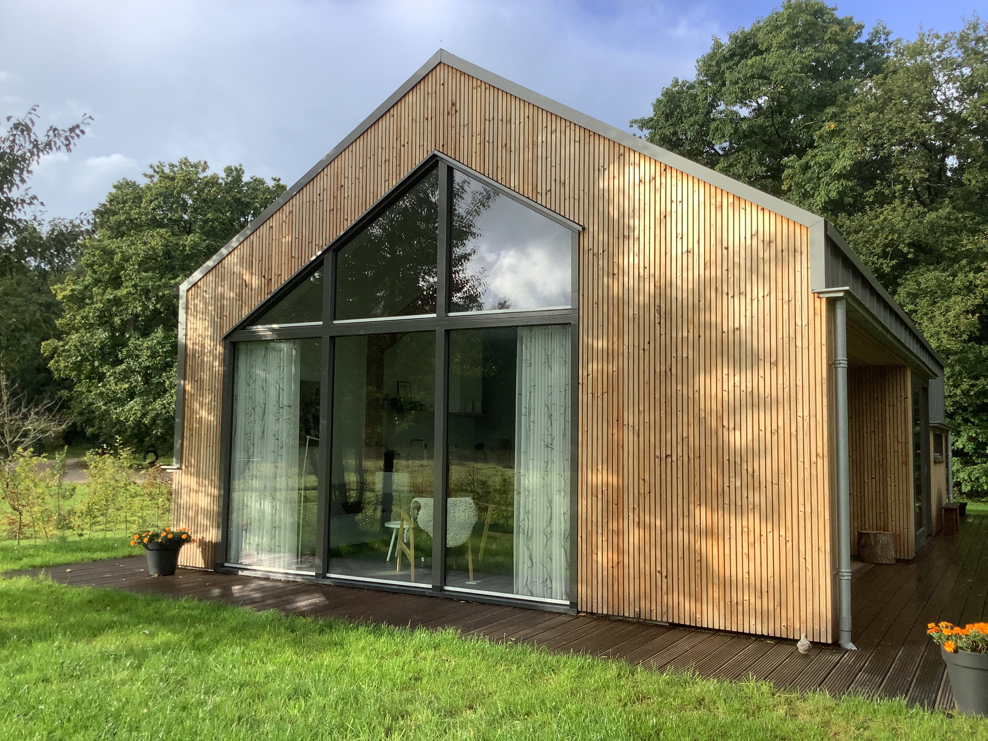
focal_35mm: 31
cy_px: 370
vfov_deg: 45.4
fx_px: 885
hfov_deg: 58.4
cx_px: 494
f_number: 2.4
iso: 25
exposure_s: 1/485
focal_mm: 3.3
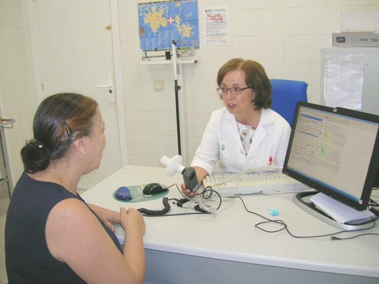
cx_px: 190
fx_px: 372
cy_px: 142
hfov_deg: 54.0
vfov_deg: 41.8
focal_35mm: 34
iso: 50
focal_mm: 5.7
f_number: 2.9
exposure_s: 1/30
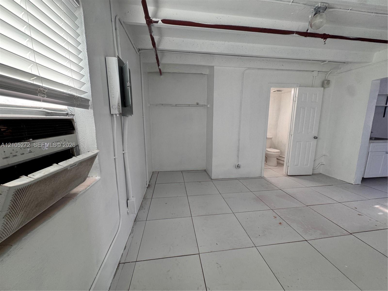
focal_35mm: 14
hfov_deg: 102.1
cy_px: 146
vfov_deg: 85.7
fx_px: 157
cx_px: 194
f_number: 2.2
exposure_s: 1/120
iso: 125
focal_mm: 2.22
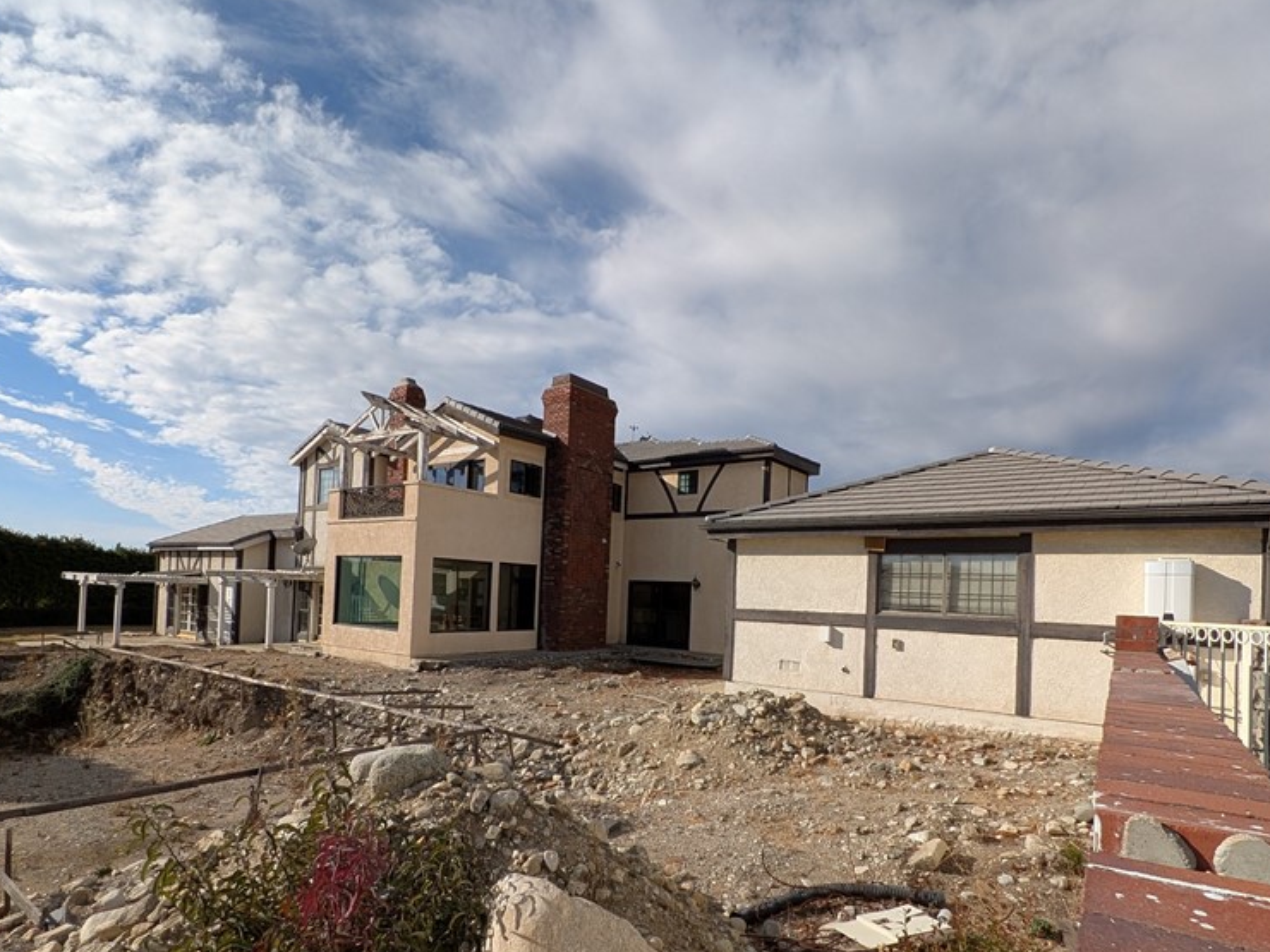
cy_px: 583
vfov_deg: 70.7
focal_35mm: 18
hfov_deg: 87.8
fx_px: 660
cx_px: 637
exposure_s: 1/1686
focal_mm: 1.54
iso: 32
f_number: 2.2
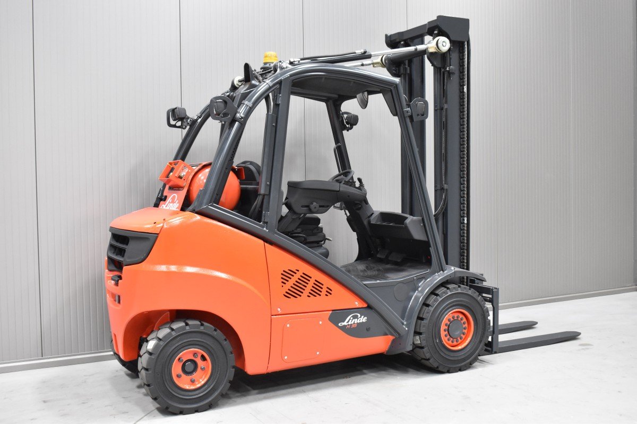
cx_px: 318
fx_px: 690
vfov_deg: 34.2
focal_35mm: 39
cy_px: 212
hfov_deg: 49.6
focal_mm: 26
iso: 1600
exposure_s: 1/20
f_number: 5
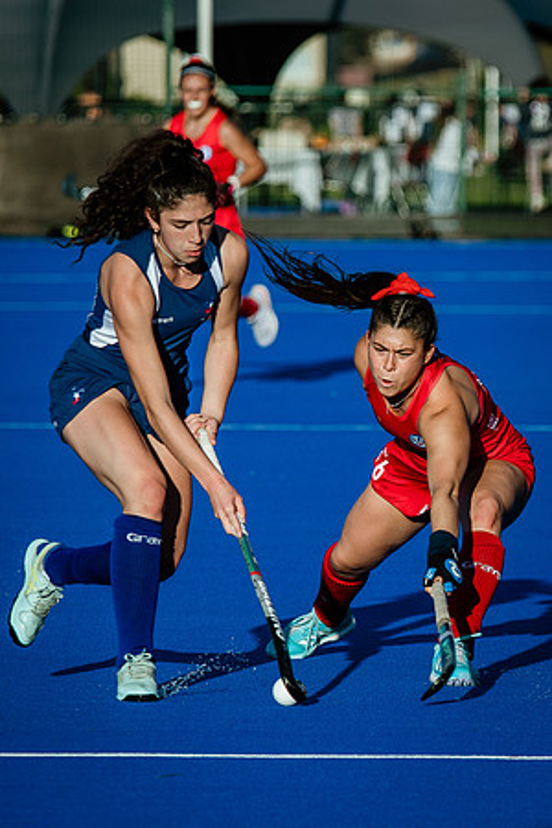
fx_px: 11575
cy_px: 358
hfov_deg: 2.7
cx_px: 521
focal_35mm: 503
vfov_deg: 4.1
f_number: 4
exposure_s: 1/1250
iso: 125
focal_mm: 190
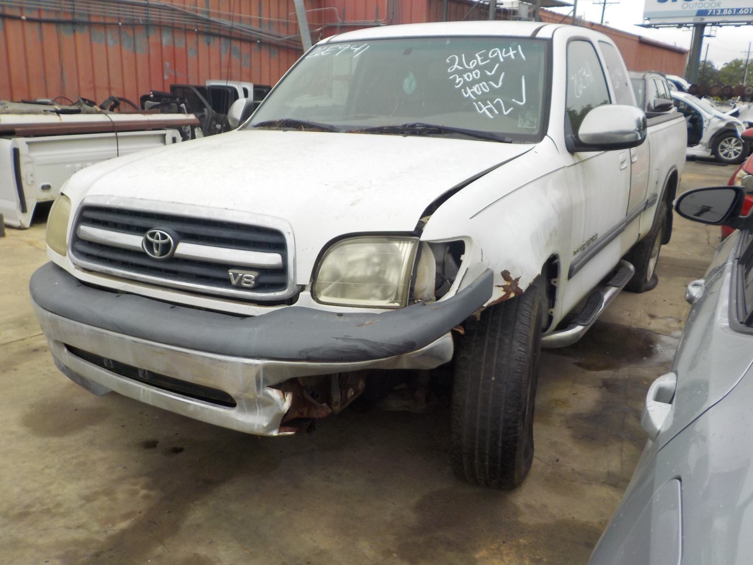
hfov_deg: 60.0
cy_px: 282
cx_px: 376
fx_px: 653
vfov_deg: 46.8
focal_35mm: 30
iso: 125
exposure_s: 1/320
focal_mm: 4.1
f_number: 3.3
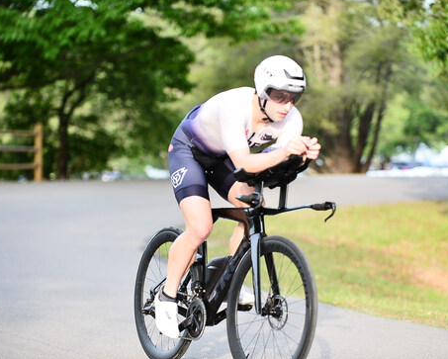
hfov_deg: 14.6
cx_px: 242
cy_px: 179
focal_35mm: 132
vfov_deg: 11.7
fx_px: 1751
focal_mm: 116
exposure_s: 1/3200
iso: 2000
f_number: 2.8
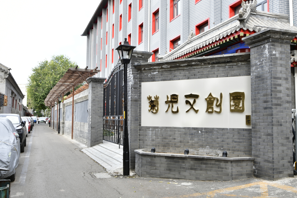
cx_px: 148
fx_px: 297
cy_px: 99
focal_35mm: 36
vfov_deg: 36.8
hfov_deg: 53.1
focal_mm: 24
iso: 80
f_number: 18
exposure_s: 1/6
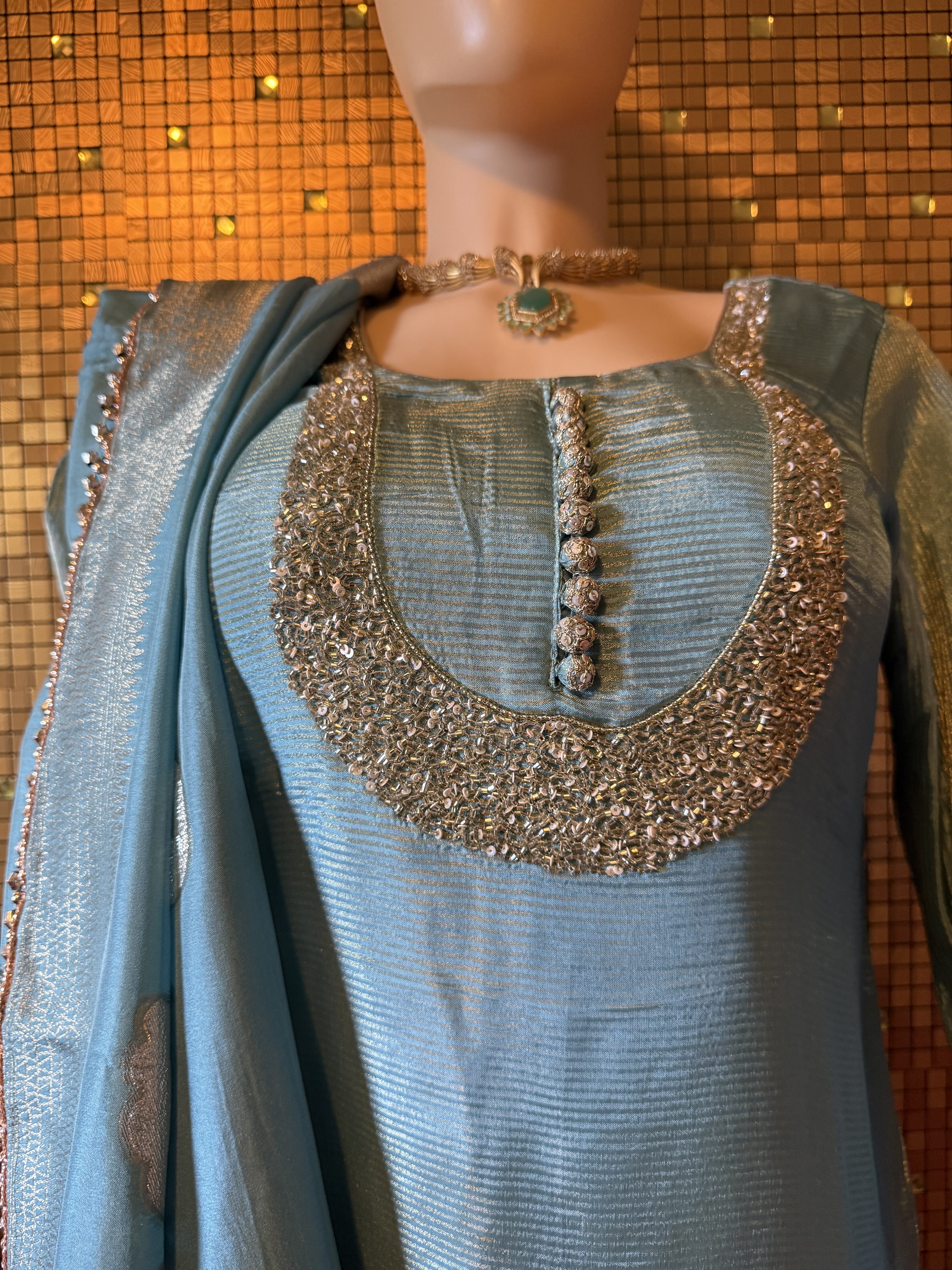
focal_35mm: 24
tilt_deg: -3.6
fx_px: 880
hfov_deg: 56.8
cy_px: 635
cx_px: 476
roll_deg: +1.7
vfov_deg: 71.6
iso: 320
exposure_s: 1/60
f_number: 1.78
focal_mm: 6.76
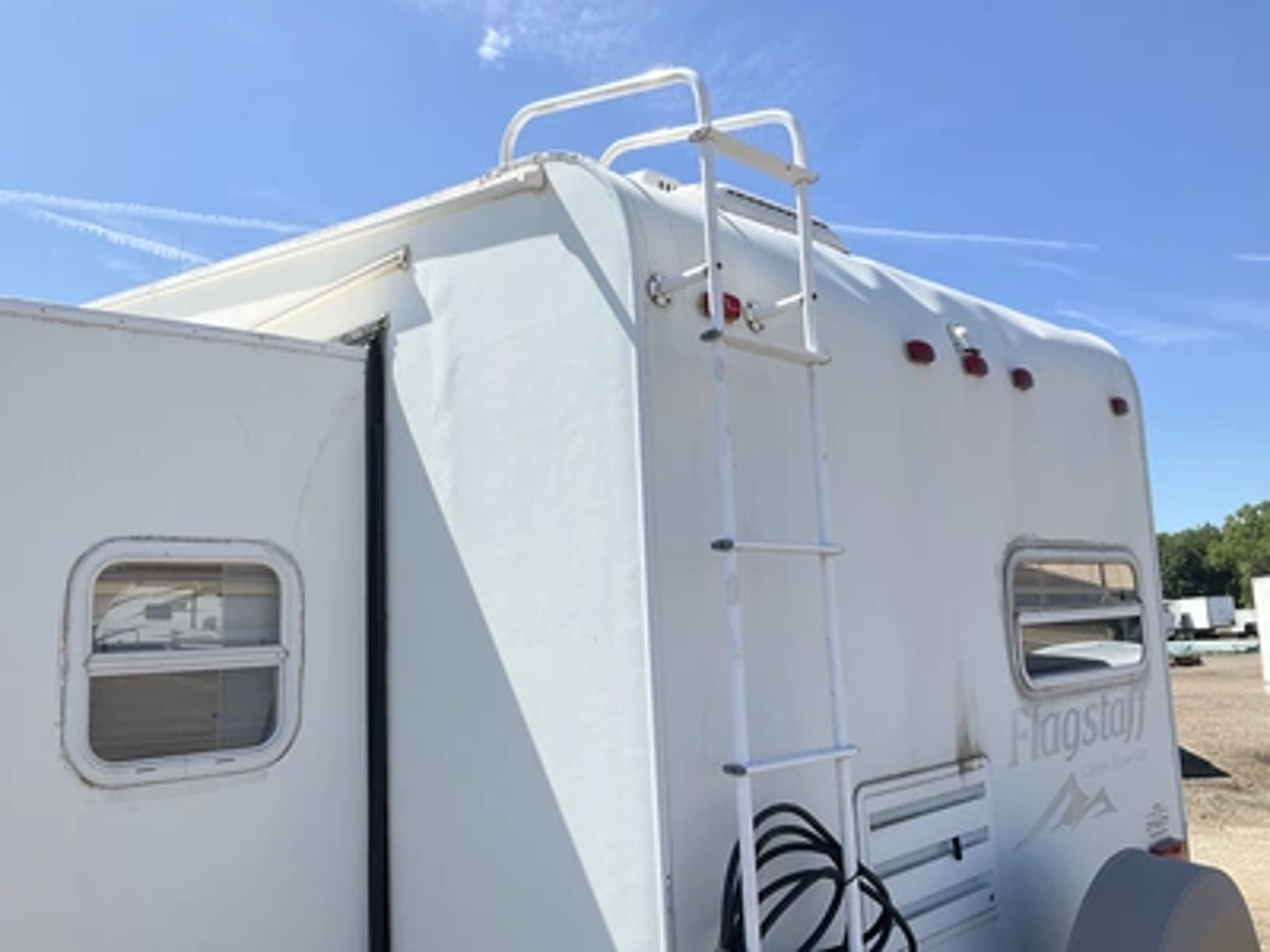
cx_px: 635
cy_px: 476
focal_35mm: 29
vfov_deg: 48.2
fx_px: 1064
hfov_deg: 61.7
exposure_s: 1/1786
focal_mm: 3
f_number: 1.8
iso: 25
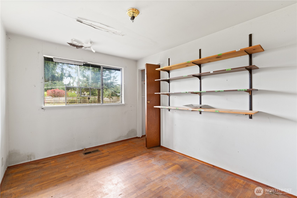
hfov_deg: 96.7
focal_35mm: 16
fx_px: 132
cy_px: 99
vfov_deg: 73.7
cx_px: 148
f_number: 8
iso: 100
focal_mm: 16
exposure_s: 1.3
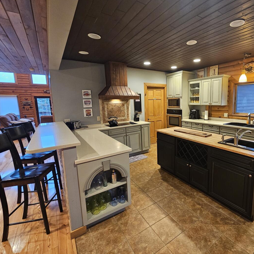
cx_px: 159
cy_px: 122
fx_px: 133
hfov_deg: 85.7
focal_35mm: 16
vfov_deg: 87.4
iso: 400
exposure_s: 1/30
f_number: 2.2
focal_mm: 2.2
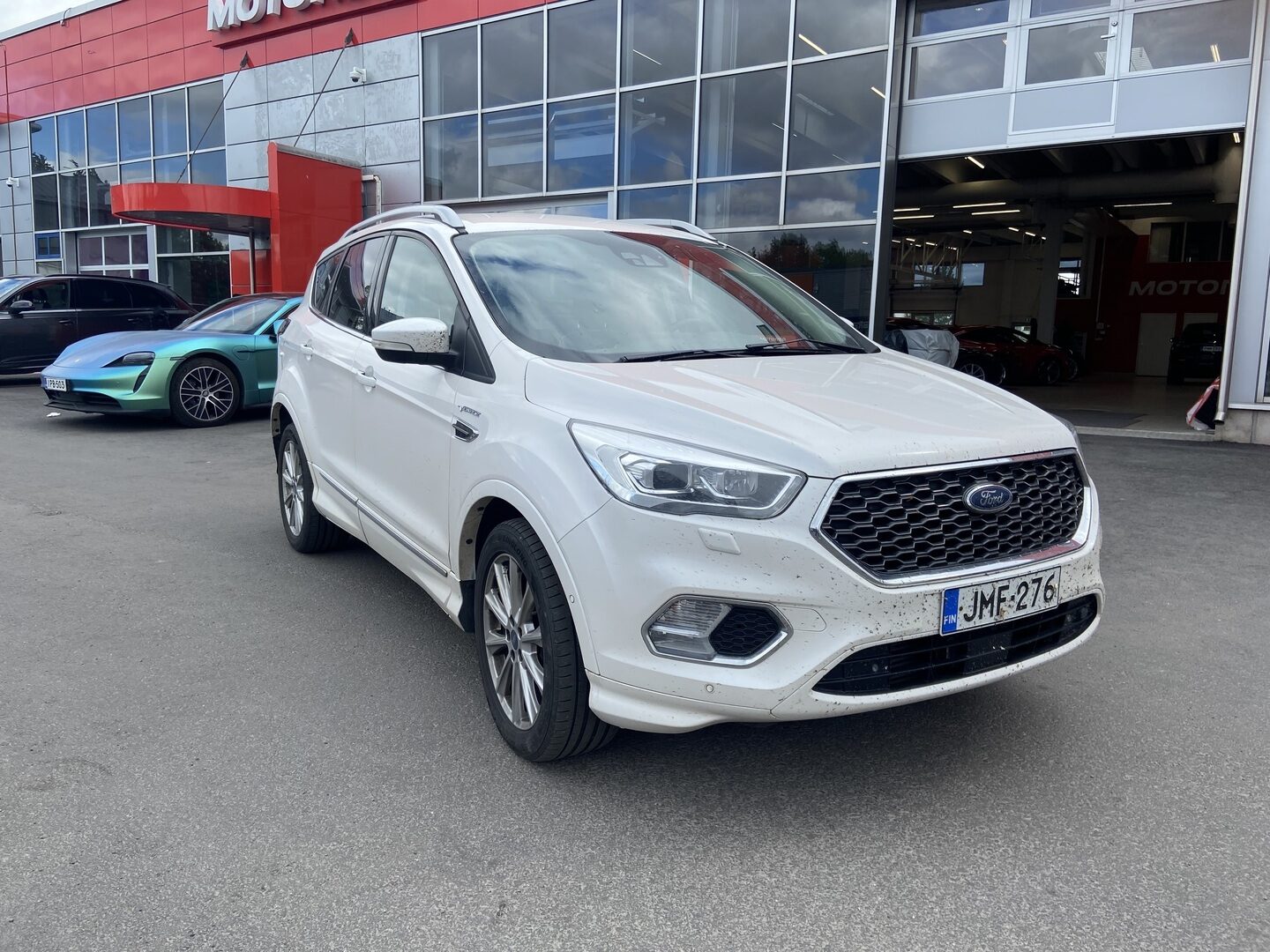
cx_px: 635
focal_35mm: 26
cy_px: 476
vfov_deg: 53.1
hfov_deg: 67.3
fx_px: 954
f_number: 1.8
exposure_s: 1/1193
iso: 32
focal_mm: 4.25
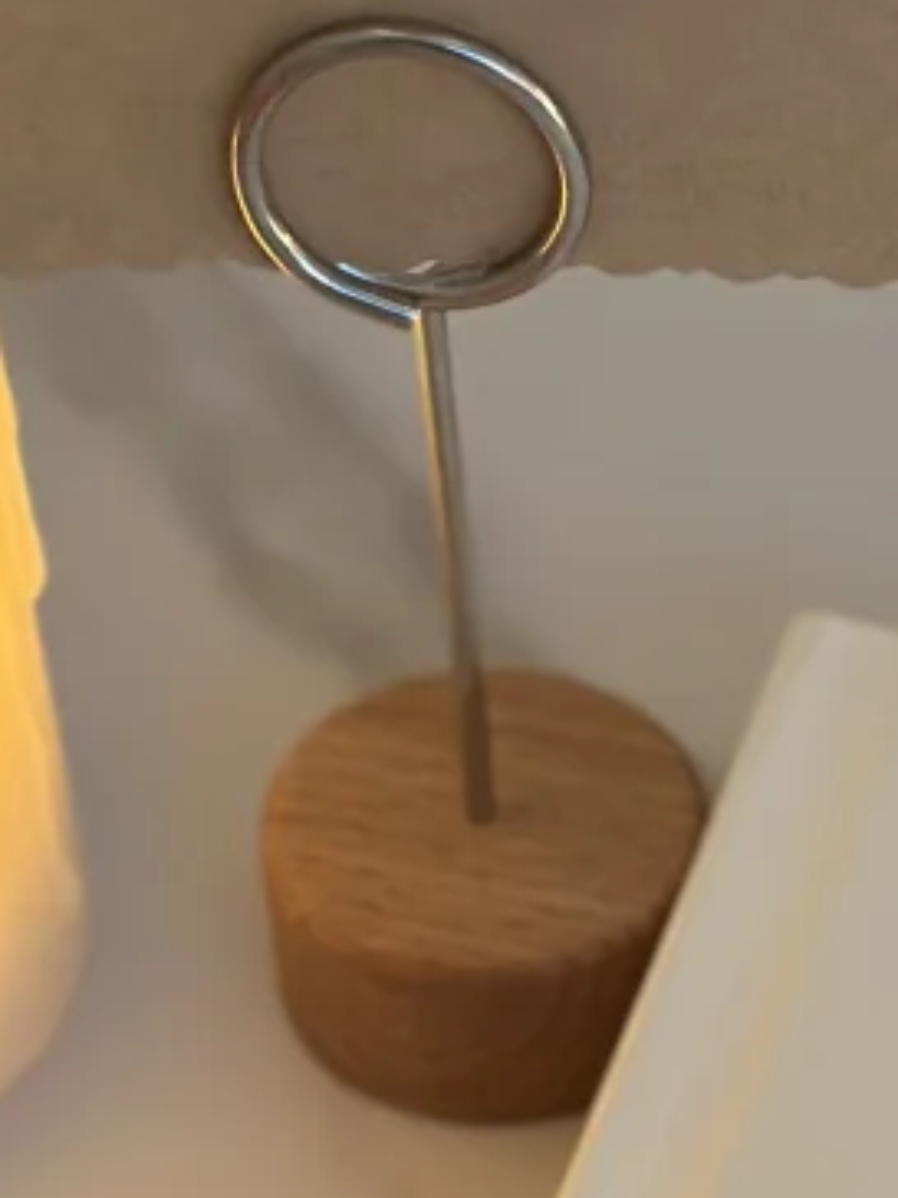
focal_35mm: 190
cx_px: 1487
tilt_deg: -51.4
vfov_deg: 10.2
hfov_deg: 7.6
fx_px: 6572
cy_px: 1596
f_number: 1.78
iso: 400
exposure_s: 1/39
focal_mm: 6.86
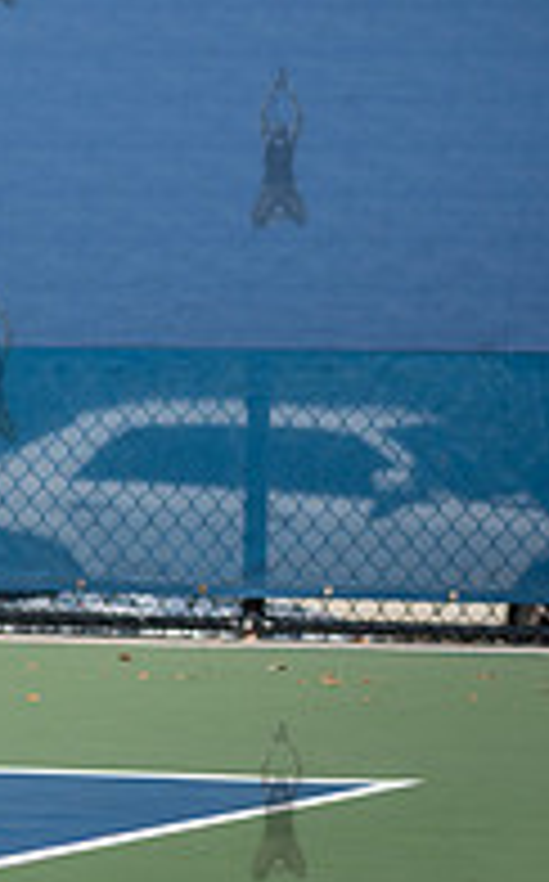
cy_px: 146
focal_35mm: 302
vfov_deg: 6.9
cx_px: -594
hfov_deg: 4.3
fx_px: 7251
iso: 200
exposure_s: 1/1600
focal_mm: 100
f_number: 4.5
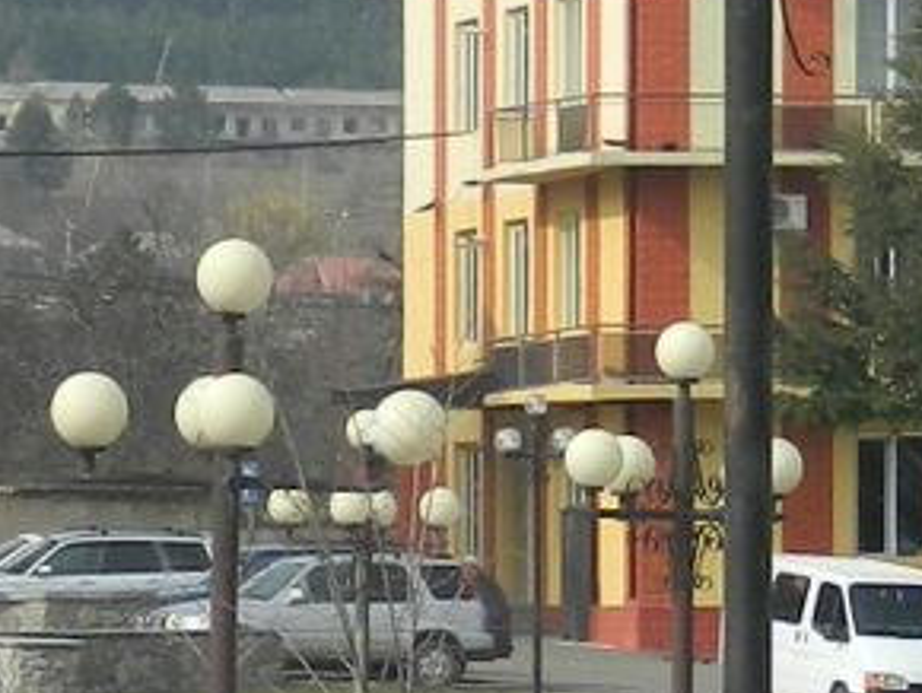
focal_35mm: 311
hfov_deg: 6.3
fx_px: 8290
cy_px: 664
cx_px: 1062
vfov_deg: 4.8
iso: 80
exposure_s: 1/640
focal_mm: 8.4
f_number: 3.6
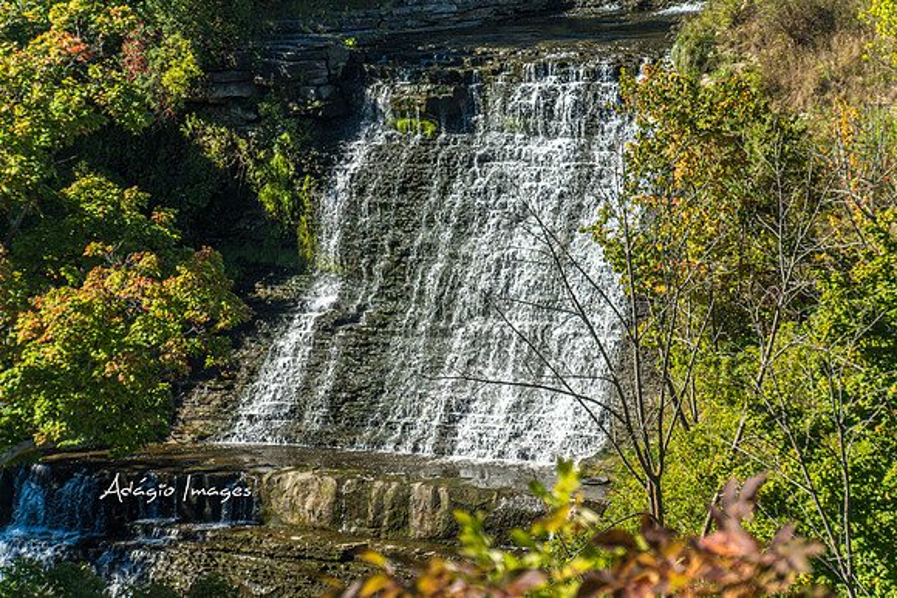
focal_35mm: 188
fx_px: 4673
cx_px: 448
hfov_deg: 11.0
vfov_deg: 7.3
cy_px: 299
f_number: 6.3
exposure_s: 1/125
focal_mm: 125
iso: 125
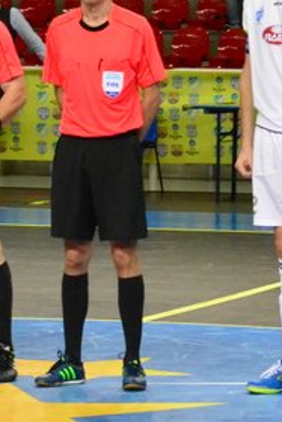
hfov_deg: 4.6
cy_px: 106
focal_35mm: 299
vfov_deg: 6.9
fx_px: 3509
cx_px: 318
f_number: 6.3
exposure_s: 1/400
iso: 6400
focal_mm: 70
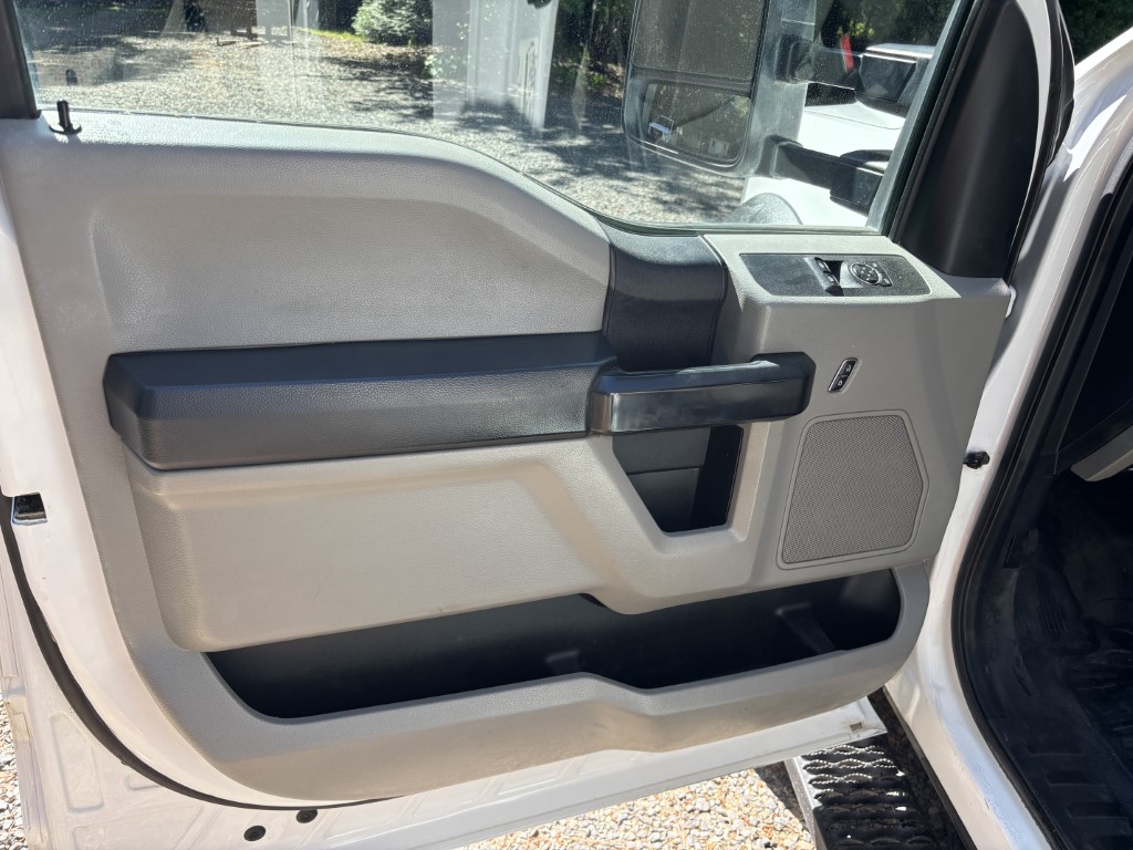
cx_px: 566
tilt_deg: -26.9
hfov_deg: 67.3
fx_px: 851
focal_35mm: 26
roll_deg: -3.0
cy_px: 425
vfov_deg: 53.1
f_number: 1.6
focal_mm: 5.96
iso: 50
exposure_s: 1/432
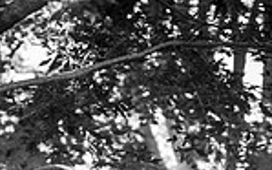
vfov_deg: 5.2
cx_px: 73
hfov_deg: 8.5
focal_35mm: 246
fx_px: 1823
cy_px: 367
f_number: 5
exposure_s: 1/320
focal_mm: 80
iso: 800
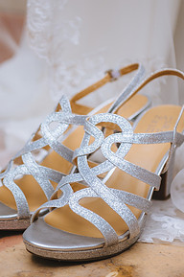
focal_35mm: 109
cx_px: 90
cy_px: 124
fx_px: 838
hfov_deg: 12.5
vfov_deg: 18.8
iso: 125
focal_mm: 70
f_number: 2.8
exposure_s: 1/400
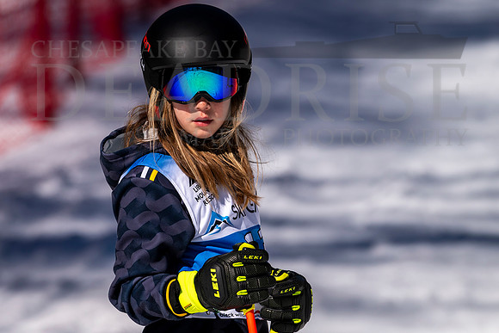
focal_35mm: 523
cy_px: 126
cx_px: 213
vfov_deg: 2.6
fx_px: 7246
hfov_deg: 3.9
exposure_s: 1/2000
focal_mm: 400
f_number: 8
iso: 200
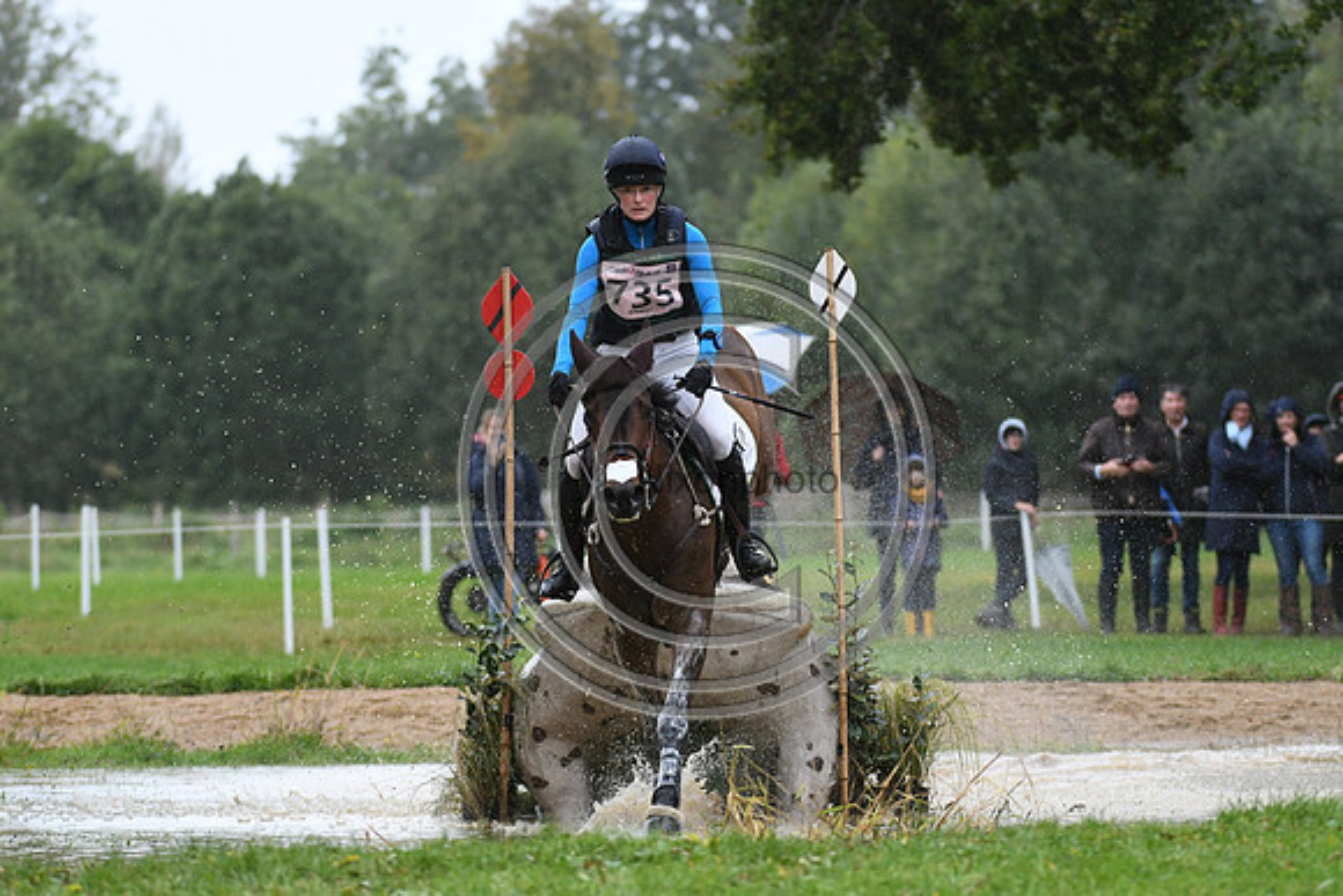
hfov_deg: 6.9
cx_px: 672
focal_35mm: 300
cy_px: 448
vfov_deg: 4.6
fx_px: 11194
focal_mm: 200
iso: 1250
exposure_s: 1/1250
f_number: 4.5
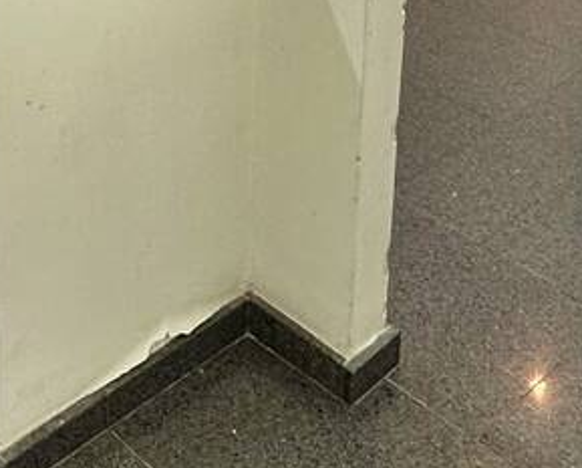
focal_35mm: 68
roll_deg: +0.7
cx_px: -54
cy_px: -341
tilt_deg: -8.7
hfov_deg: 25.8
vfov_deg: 18.4
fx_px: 1173
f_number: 2.2
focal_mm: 2.22
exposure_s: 1/120
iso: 160
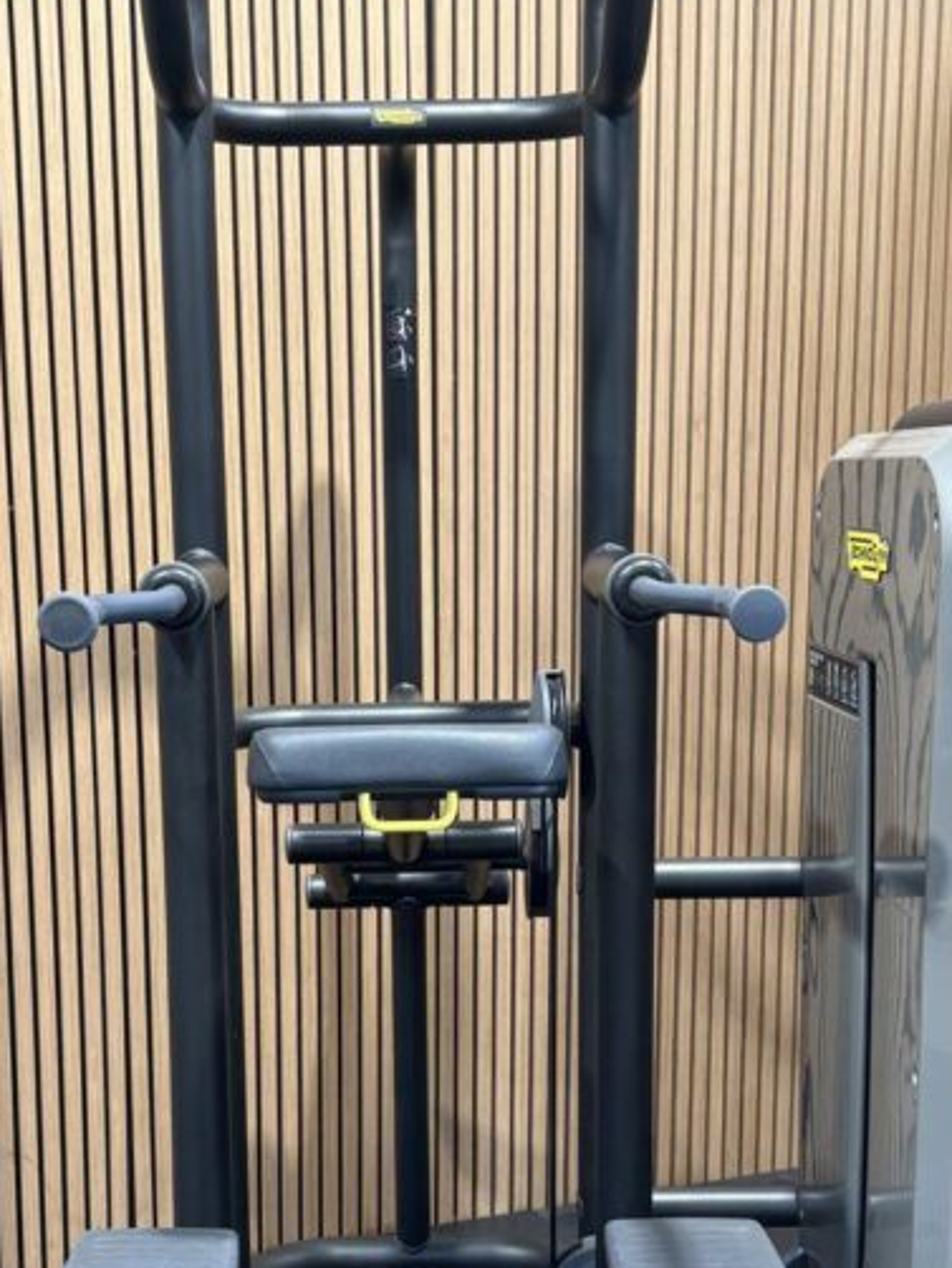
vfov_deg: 35.8
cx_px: 427
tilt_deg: -10.1
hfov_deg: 27.5
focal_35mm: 53
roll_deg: +0.3
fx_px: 1942
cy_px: 856
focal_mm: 5.96
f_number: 1.6
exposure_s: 1/72
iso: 125
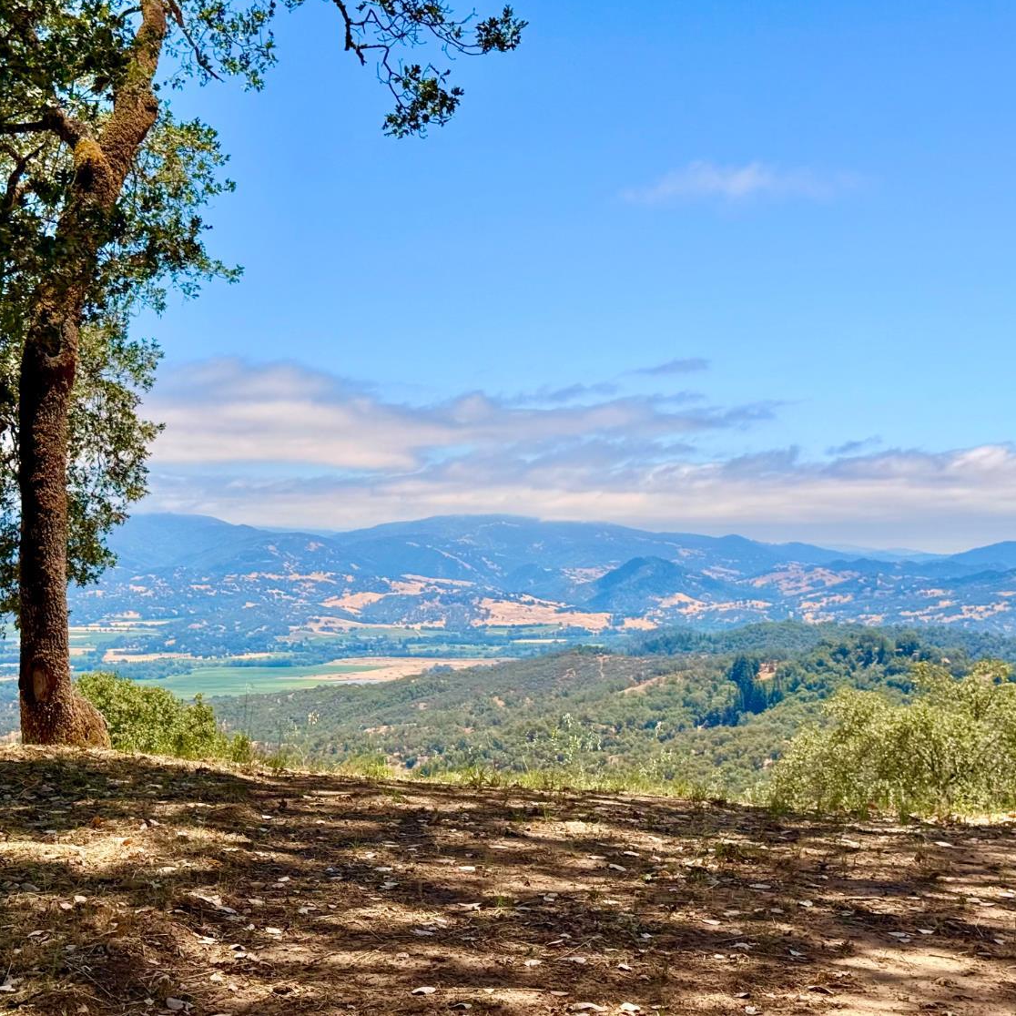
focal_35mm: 57
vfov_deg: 30.0
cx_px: 462
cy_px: 505
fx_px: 1893
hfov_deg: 30.0
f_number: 1.78
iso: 64
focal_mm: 6.76
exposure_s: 1/7143
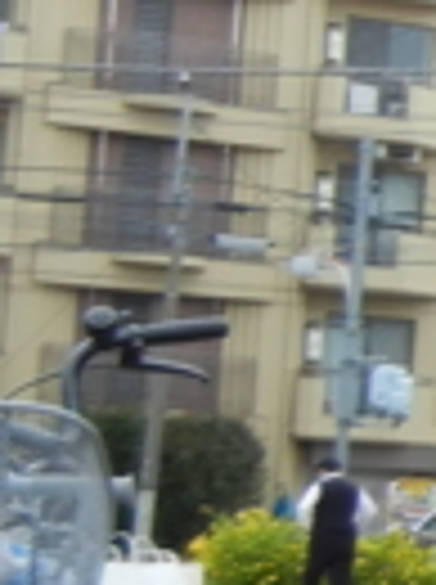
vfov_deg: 10.7
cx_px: 1542
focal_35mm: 185
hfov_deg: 6.8
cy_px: 369
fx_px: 3117
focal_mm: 5.4
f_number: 3.5
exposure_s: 1/365
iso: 160
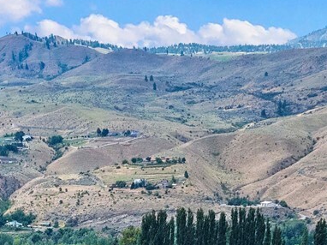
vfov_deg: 13.7
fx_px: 887
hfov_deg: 19.7
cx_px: -61
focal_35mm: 94
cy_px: 471
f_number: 2.8
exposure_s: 1/1600
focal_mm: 8.38
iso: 200
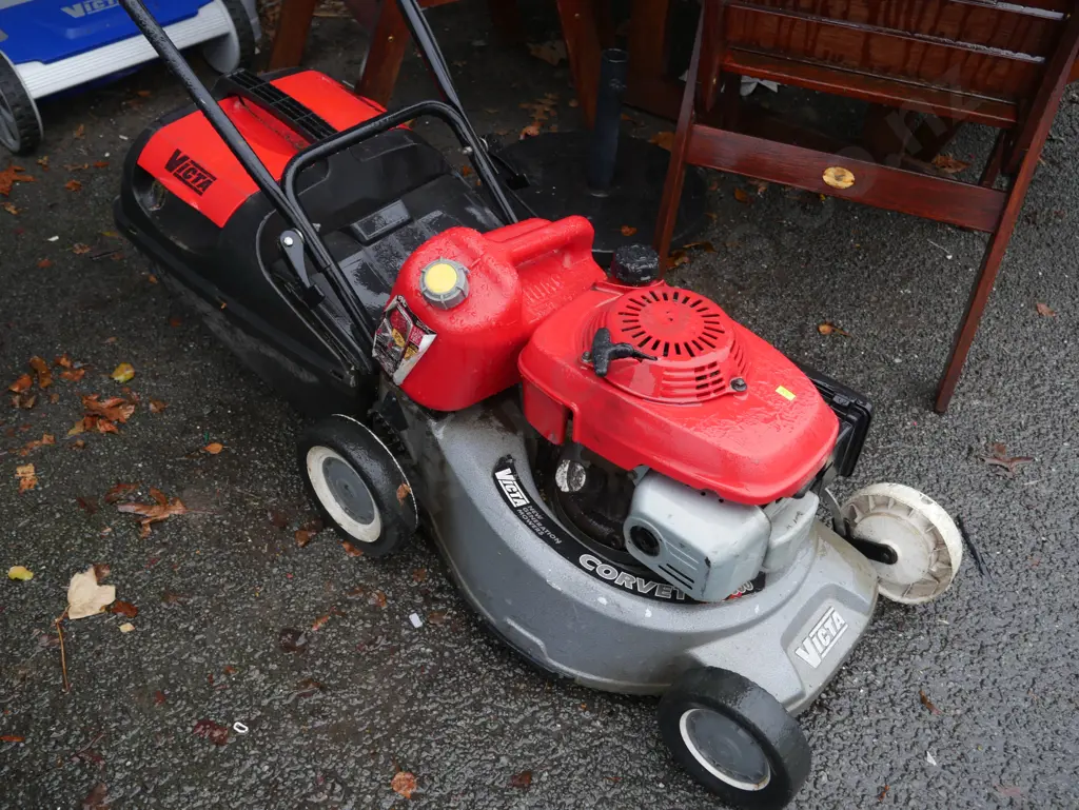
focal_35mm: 34
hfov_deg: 53.9
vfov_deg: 41.8
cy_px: 405
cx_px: 540
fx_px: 1060
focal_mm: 17
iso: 250
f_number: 4
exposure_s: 1/60
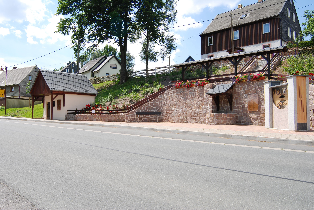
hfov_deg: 61.9
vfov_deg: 43.7
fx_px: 262
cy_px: 105
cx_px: 157
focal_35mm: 30
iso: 100
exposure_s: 1/160
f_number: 8
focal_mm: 20
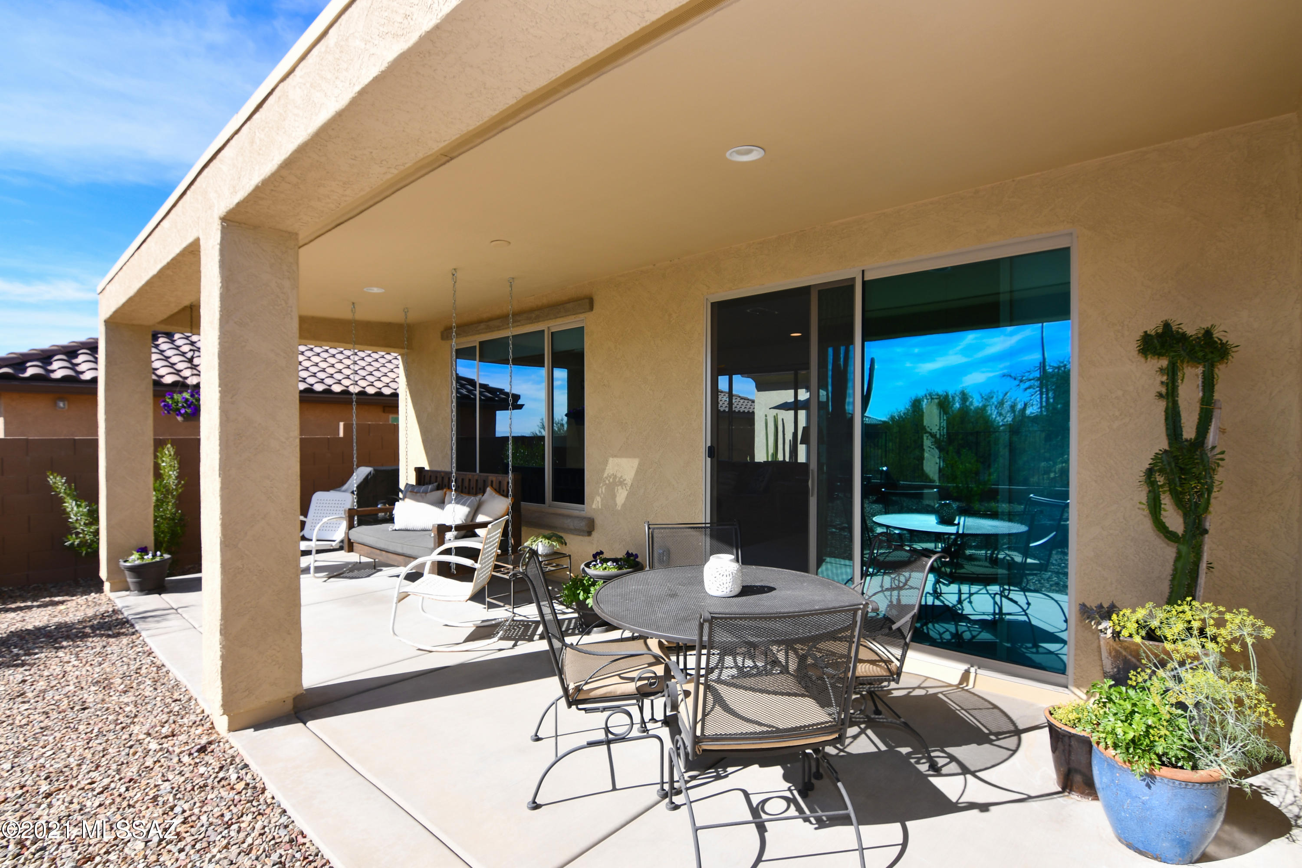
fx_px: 579
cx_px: 651
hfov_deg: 96.7
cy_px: 434
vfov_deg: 73.7
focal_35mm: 16
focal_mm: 11
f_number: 8
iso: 100
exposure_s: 1/250
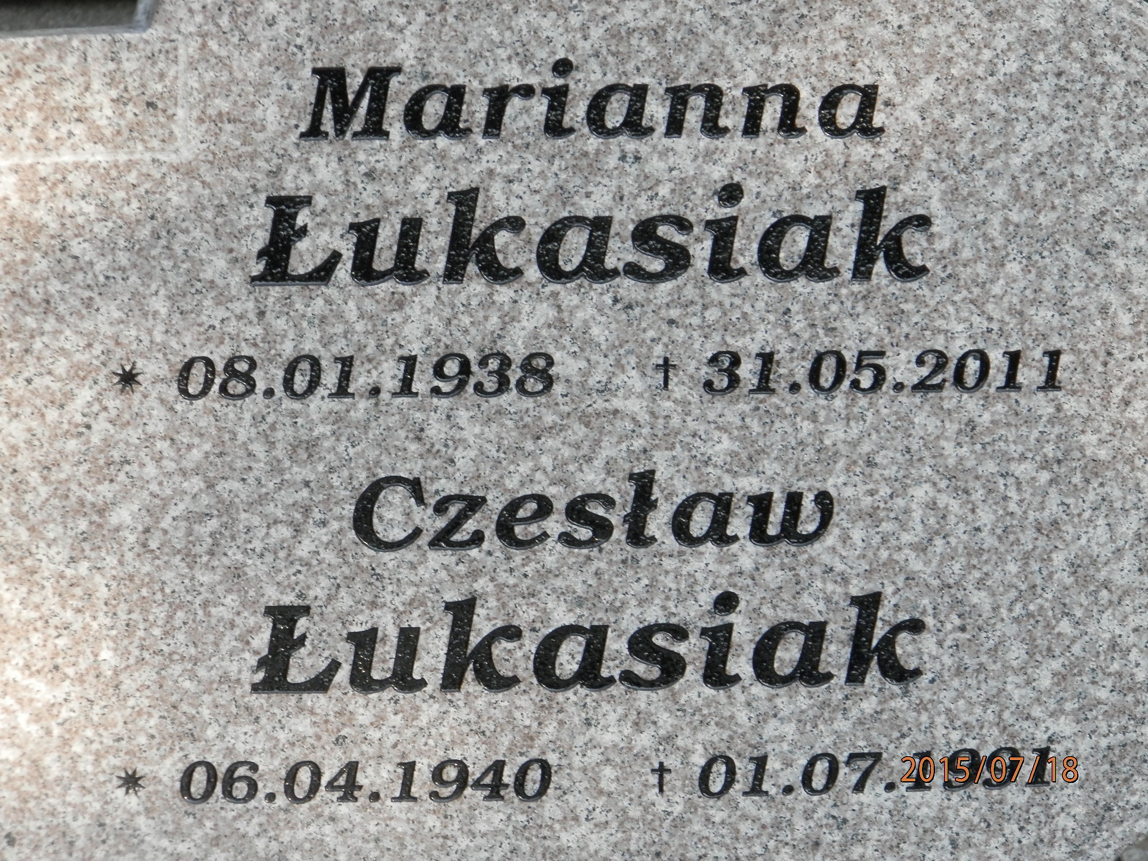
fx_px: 7429
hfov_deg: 8.8
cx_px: 574
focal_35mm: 224
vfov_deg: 6.6
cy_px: 430
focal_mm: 40
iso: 160
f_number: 5.4
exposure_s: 1/200
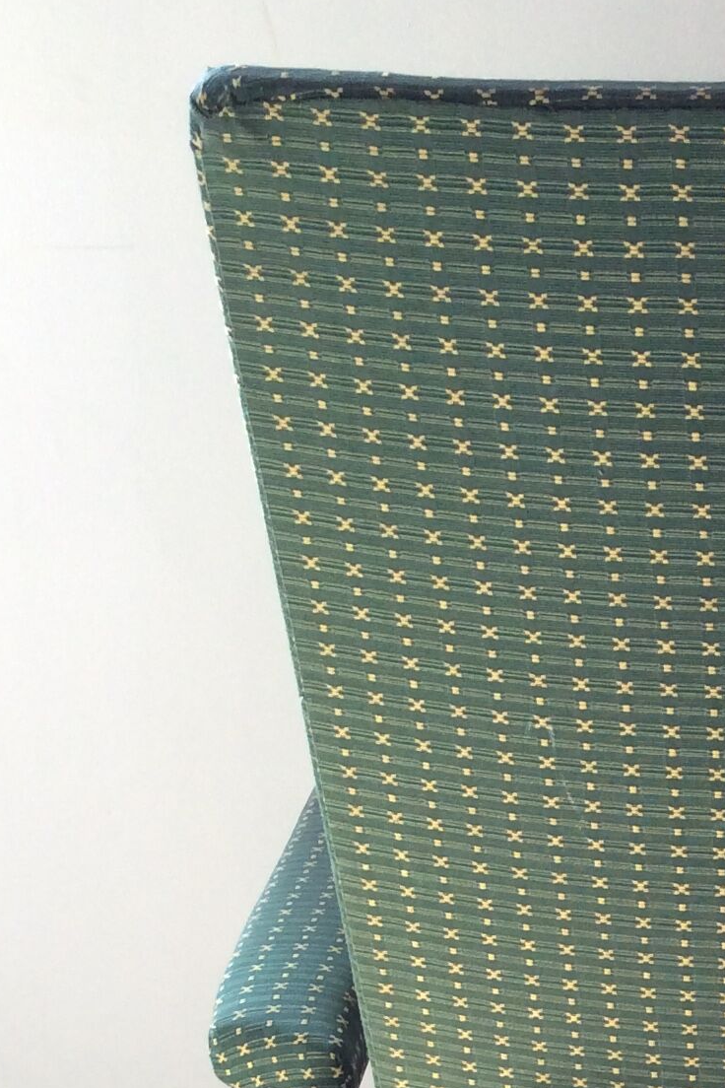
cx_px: 863
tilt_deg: -25.2
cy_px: 1140
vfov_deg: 24.5
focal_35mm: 78
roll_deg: +0.5
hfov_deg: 16.8
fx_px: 2356
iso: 50
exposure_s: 1/100
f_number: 2.4
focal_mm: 3.3
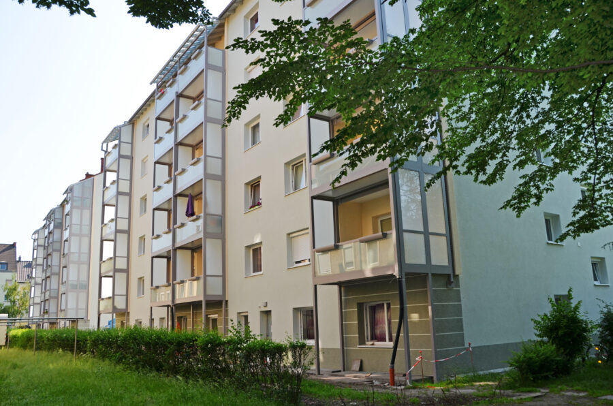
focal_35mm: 30
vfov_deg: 43.4
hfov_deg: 62.0
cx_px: 306
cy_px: 203
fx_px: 510
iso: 100
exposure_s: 1/250
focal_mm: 20
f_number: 6.3
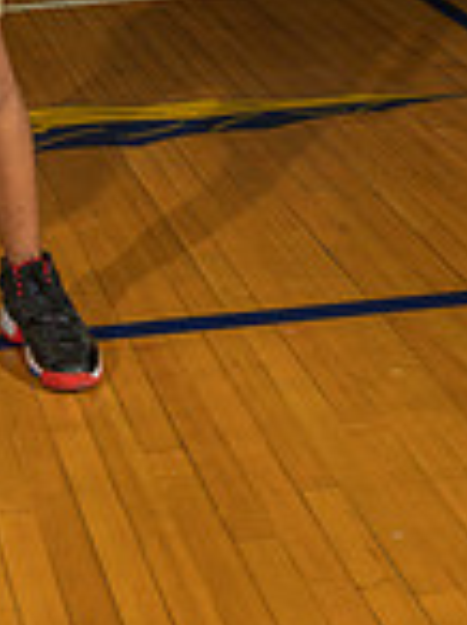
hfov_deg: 13.4
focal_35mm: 107
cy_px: -103
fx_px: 1930
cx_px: -116
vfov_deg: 17.6
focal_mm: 36
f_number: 7.1
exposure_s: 1/200
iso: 160
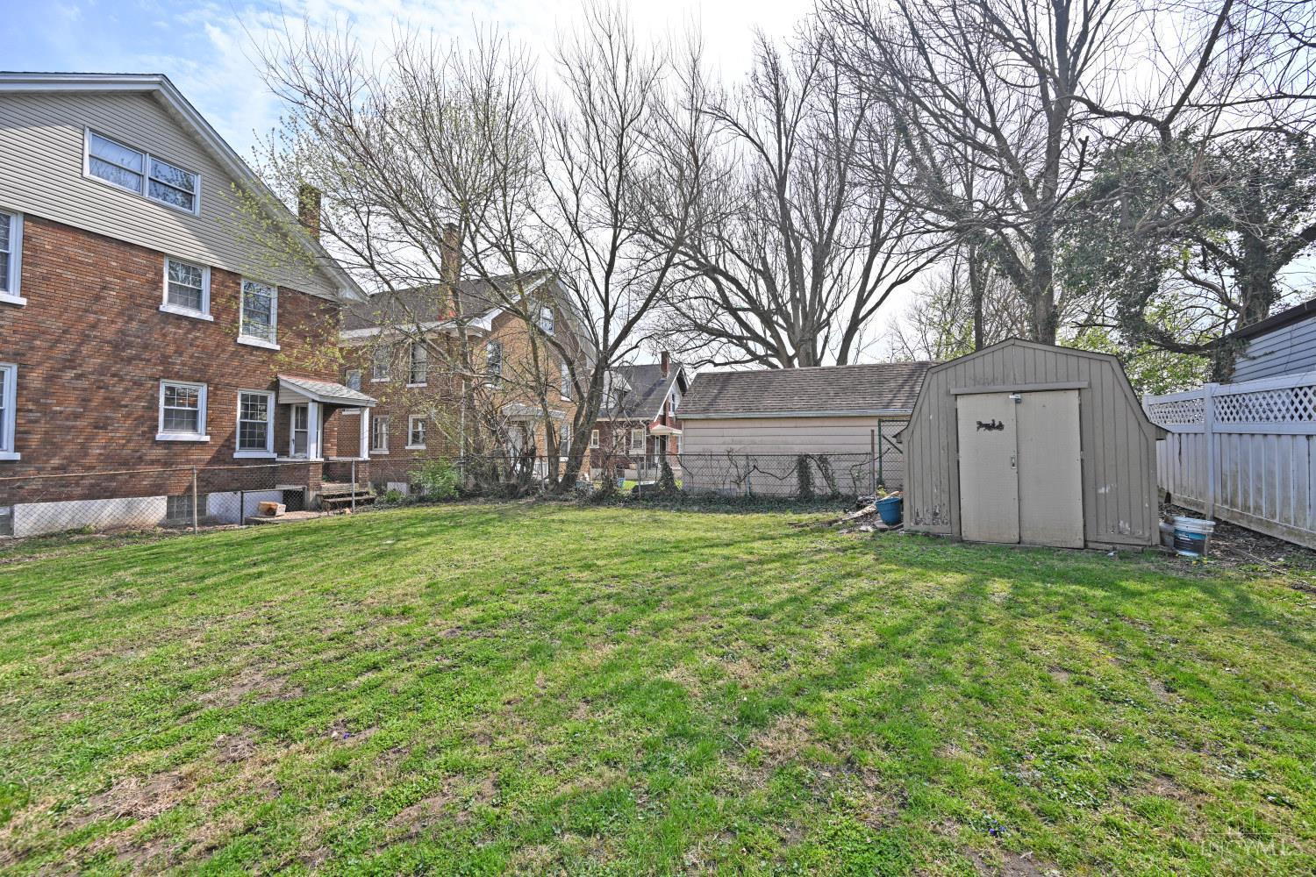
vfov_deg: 81.2
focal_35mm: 14
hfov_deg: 104.3
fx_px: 512
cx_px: 658
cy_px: 438
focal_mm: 14
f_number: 6.3
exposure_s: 1/200
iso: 64
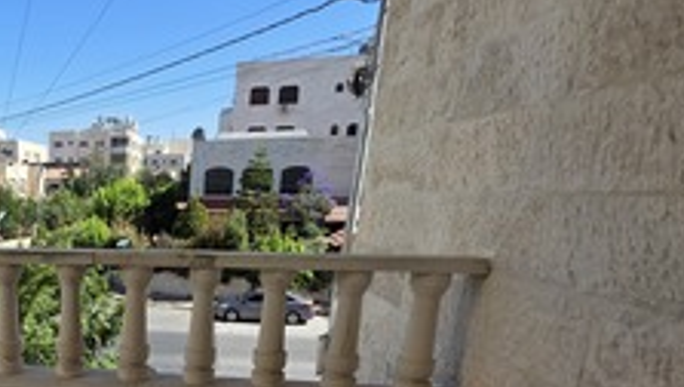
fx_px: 527
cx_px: 54
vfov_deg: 37.4
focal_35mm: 29
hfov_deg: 55.9
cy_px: 355
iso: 40
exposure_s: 1/1286
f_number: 1.9
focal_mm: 2.2
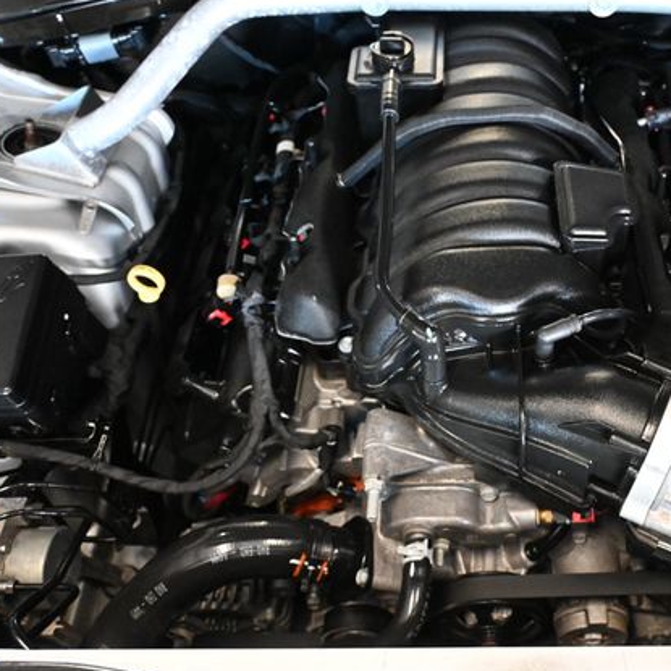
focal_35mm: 38
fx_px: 841
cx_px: 495
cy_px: 336
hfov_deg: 42.3
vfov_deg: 43.5
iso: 5600
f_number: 3.8
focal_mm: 19.5
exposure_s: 1/60
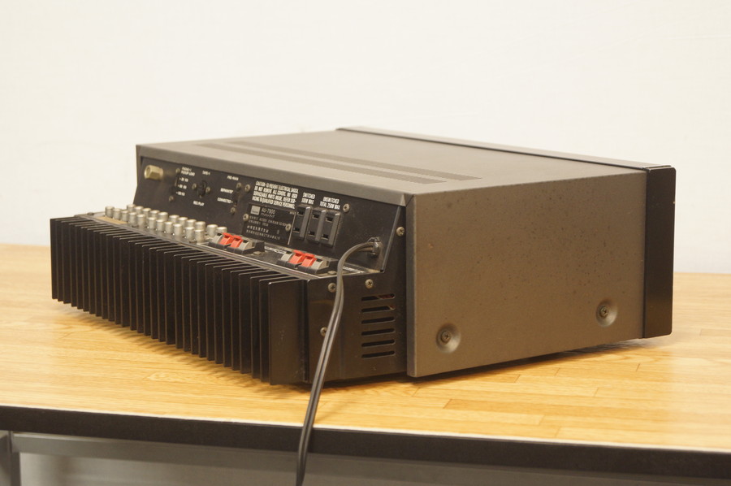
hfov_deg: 24.6
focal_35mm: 82
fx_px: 1673
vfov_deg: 16.5
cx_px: 366
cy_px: 243
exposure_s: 1/30
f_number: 5.6
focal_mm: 55
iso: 800
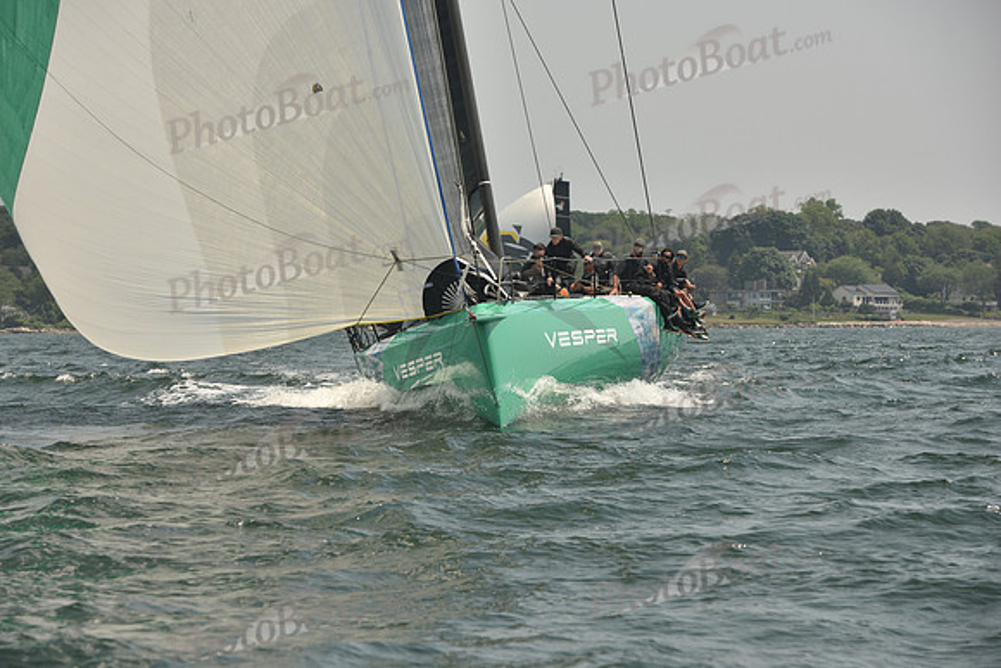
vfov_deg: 9.2
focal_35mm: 150
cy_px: 334
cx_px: 500
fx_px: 4172
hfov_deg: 13.7
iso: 250
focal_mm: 150
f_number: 7.1
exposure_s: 1/640
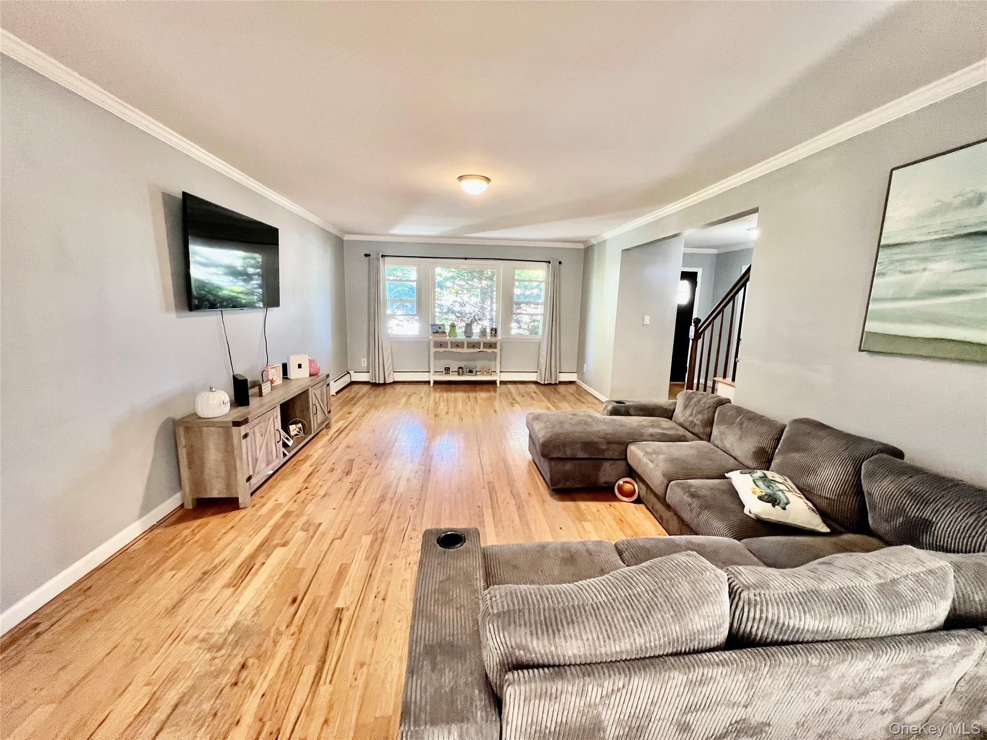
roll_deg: -1.0
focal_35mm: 13
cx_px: 494
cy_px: 370
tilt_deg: -8.5
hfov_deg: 106.2
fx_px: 371
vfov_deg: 89.9
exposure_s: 1/60
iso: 320
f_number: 1.8
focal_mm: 1.57
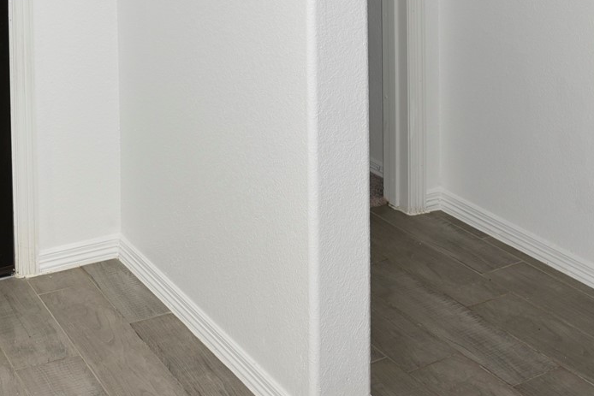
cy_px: -174
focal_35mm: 50
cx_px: 38
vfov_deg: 22.7
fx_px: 825
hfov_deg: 36.6
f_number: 4
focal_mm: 16
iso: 100
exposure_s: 1/60
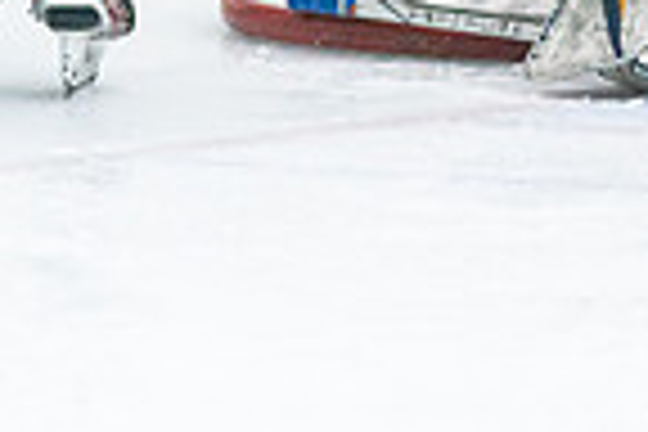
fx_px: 10907
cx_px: 1087
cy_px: -270
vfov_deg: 2.3
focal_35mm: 606
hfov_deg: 3.4
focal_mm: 129
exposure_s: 1/1250
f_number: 2.8
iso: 3200
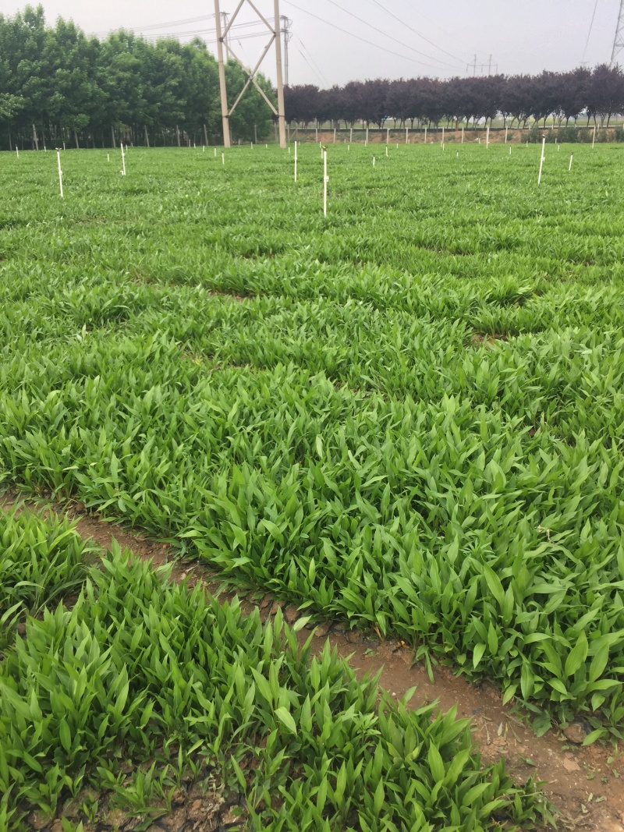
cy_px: 416
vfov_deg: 61.7
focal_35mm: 29
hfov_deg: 48.2
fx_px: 697
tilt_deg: -21.0
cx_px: 312
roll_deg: +0.2
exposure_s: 1/335
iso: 32
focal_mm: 4.15
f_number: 2.2
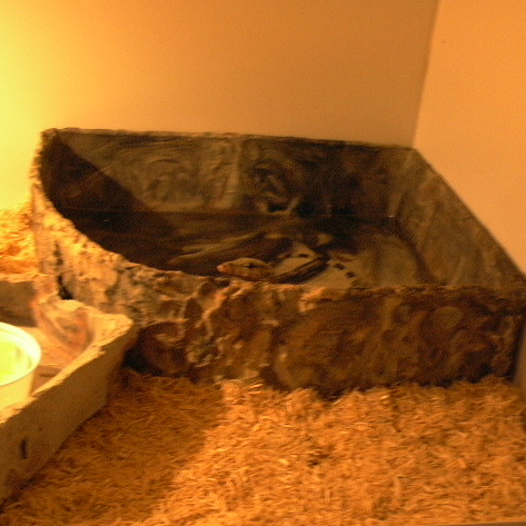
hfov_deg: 30.9
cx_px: 193
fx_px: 946
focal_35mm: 55
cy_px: 264
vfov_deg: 31.1
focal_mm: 7.17
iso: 400
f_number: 3.17
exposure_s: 1/37.4
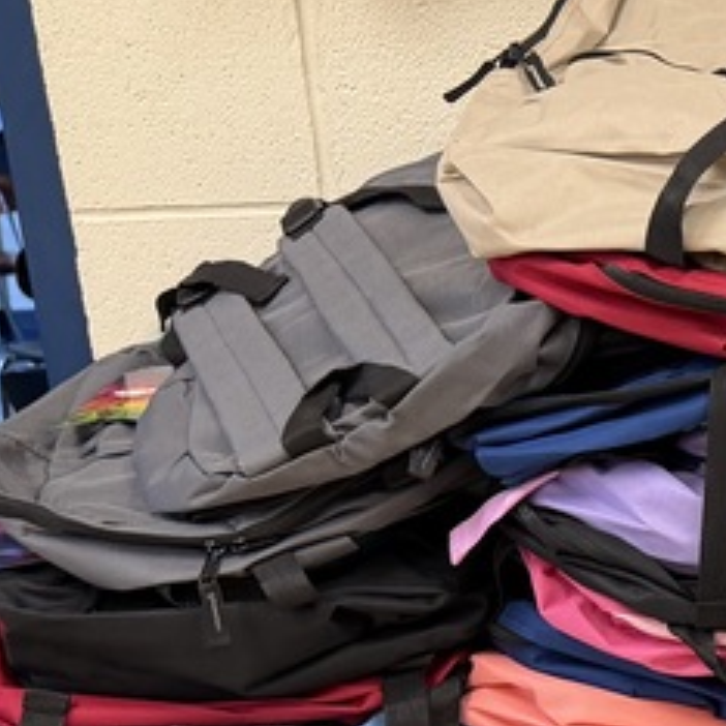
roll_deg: +2.5
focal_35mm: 93
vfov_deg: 18.2
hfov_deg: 16.0
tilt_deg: -16.4
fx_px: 2207
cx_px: 1288
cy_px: 720
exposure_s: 1/60
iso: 200
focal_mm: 6.76
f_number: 1.78
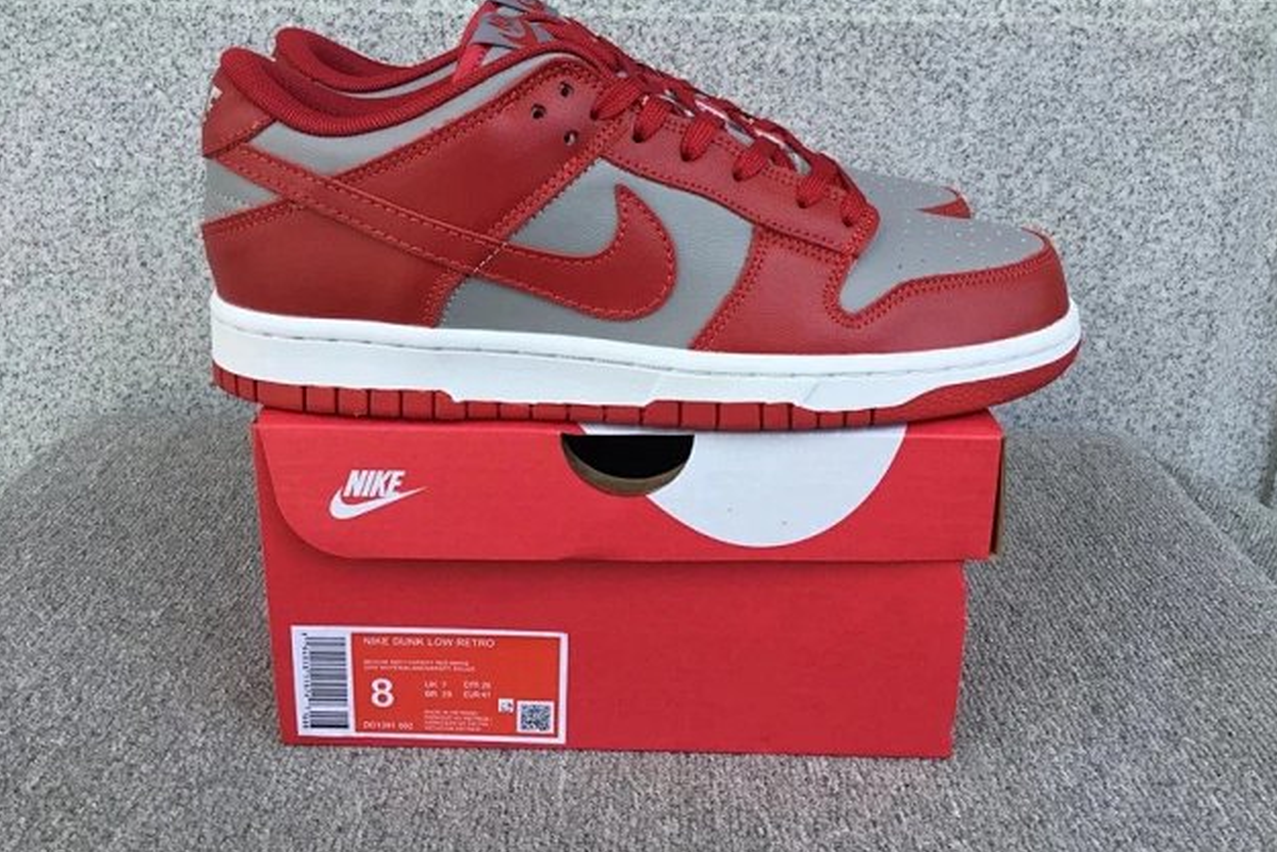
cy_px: 372
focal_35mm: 33
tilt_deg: -18.5
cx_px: 629
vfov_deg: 39.9
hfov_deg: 57.2
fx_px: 1171
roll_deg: -0.6
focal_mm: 3.3
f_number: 2.4
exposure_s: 1/324
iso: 25
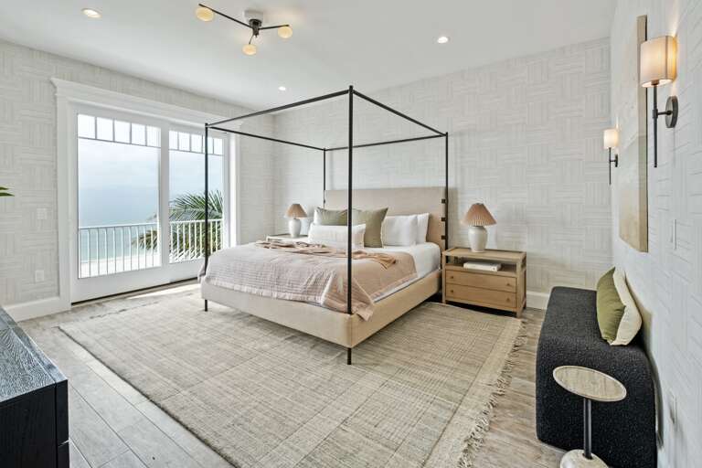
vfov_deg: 77.3
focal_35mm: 15
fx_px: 292
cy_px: 234
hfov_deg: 100.4
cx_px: 351
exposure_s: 1/30
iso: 160
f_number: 5
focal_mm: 10
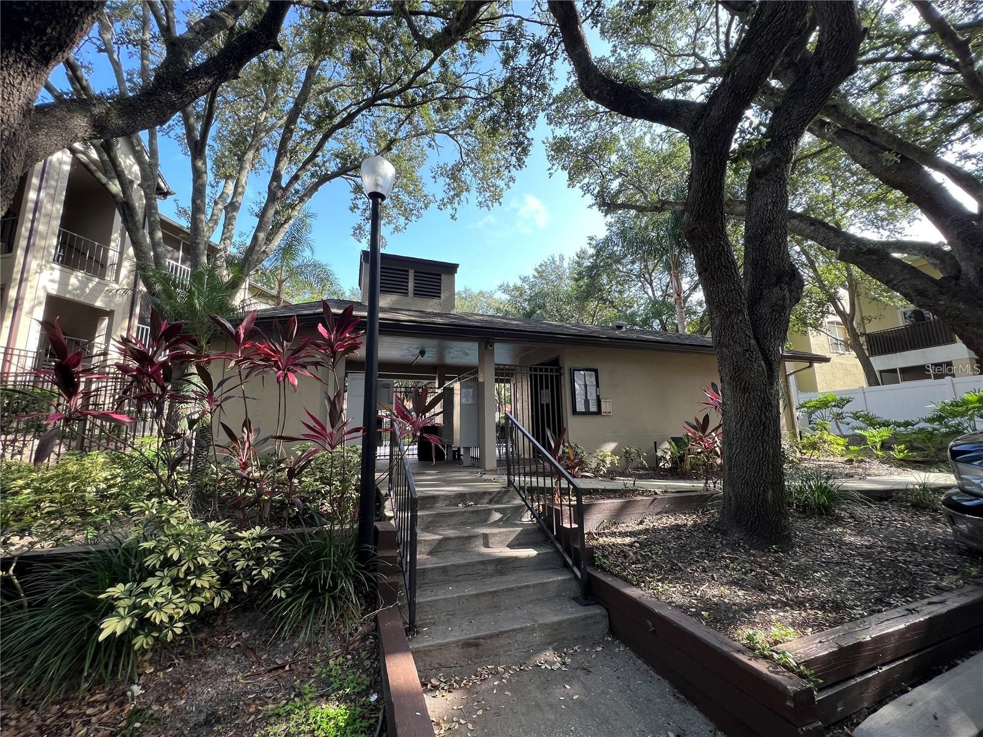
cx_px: 492
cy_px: 368
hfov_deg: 106.2
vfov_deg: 89.9
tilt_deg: +11.0
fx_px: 369
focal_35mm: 13
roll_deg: +1.1
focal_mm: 1.57
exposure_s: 1/149
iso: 32
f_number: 1.8
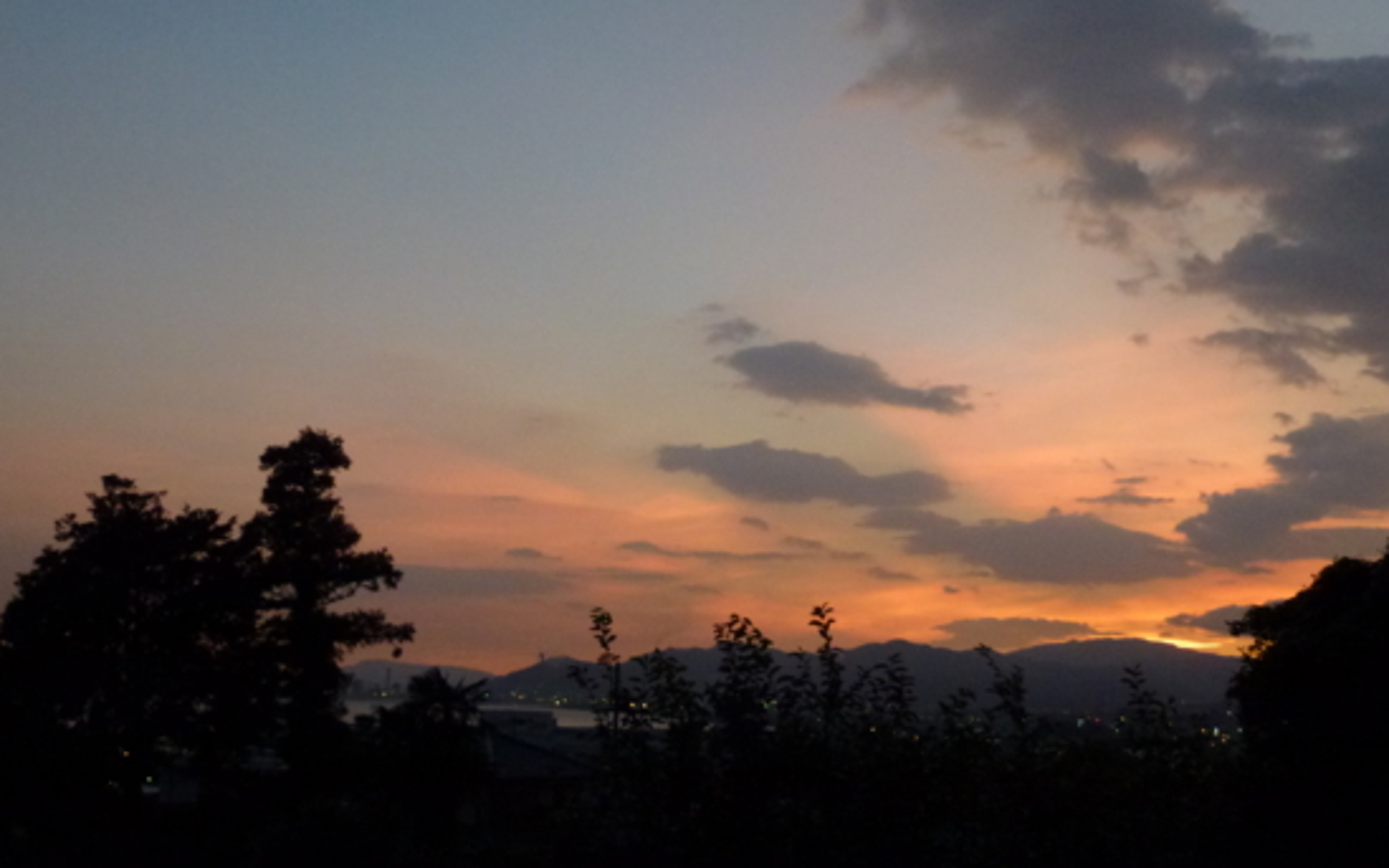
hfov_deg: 45.3
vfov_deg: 29.2
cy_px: 410
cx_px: 676
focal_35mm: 44
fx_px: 1665
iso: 400
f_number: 3.8
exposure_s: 1/20
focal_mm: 6.8
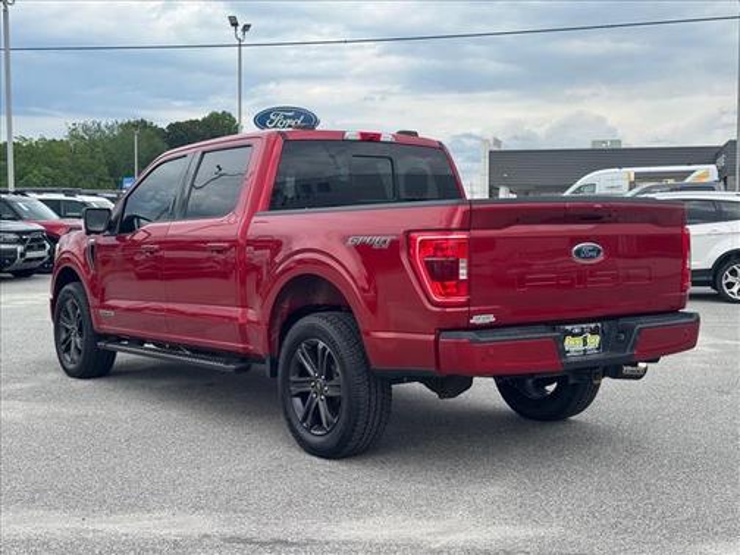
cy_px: 278
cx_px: 370
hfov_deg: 39.7
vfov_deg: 30.3
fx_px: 1026
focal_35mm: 48
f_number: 1.78
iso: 64
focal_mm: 6.76
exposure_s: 1/2833
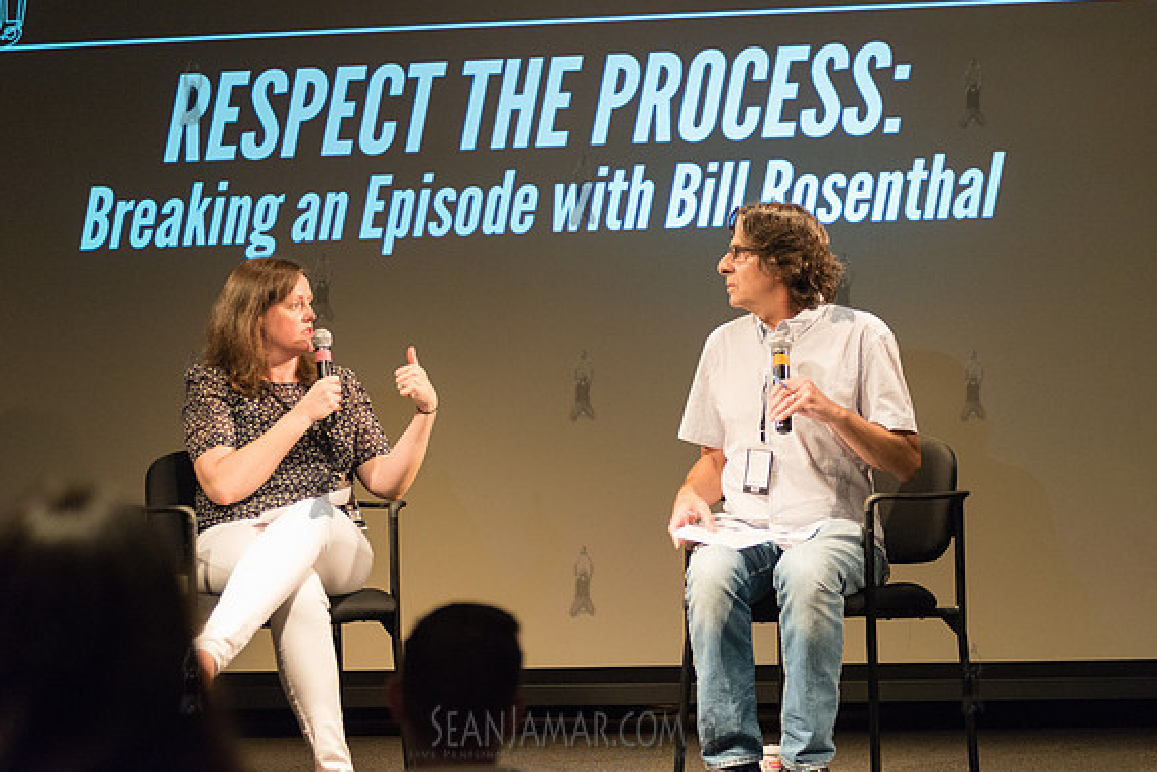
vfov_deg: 15.7
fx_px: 2796
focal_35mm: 87
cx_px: 582
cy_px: 385
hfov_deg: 23.4
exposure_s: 1/200
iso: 4000
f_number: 2.8
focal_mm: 86
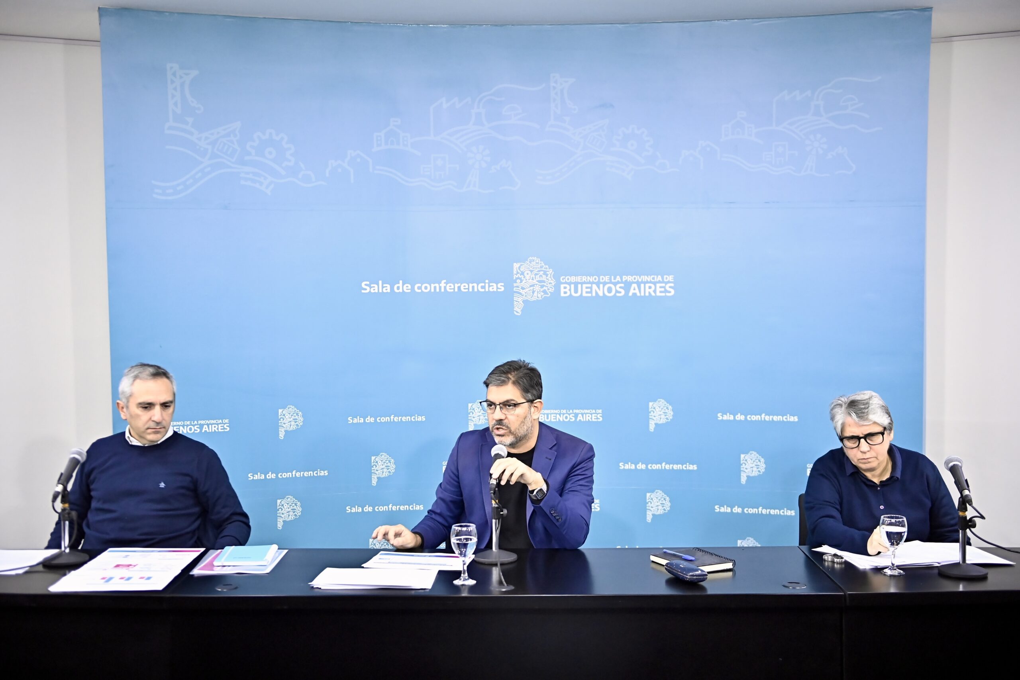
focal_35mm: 45
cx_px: 510
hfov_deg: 43.6
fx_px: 1275
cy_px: 340
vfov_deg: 29.9
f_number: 3.5
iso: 4000
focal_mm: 45
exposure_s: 1/400
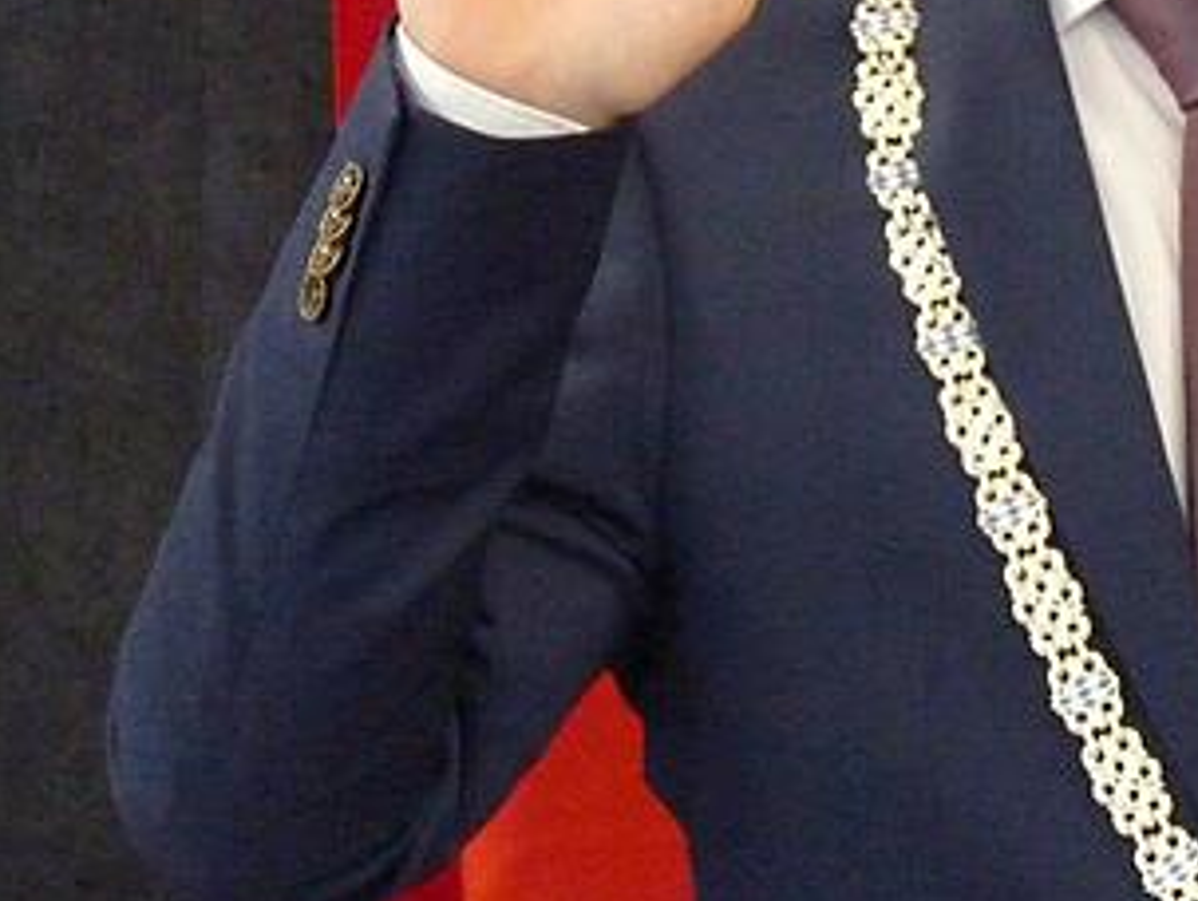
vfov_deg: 6.2
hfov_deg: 8.2
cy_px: 111
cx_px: 1056
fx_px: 8316
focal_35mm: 240
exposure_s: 1/20
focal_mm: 16.1
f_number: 3.4
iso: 800
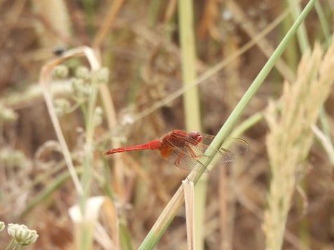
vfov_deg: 1.6
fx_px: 9234
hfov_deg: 2.1
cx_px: 190
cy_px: 170
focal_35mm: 957
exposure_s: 1/125
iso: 100
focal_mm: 125
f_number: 5.6
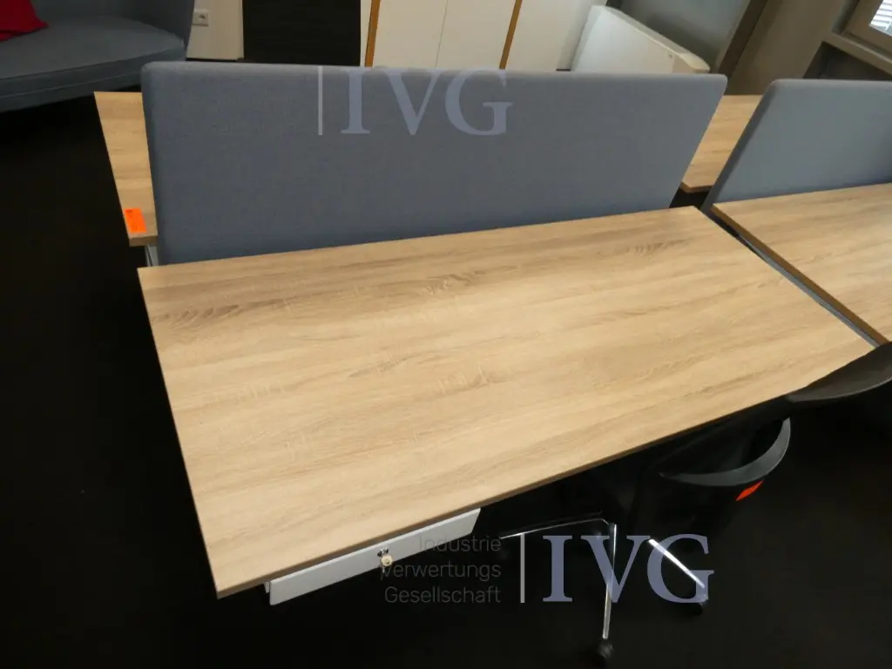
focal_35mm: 24
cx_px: 446
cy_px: 334
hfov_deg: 71.6
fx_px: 618
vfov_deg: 56.8
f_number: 3.3
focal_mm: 4.3
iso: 250
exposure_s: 1/60
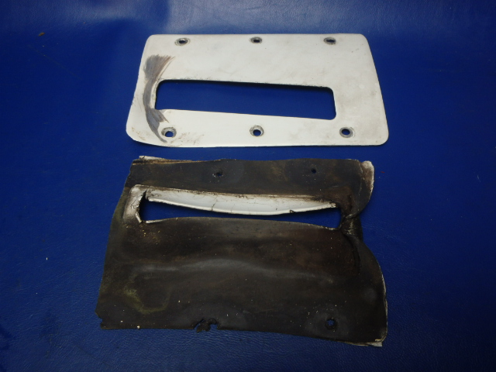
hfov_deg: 63.4
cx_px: 248
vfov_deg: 49.7
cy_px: 186
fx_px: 401
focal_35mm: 28
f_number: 3.9
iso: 200
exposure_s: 1/30
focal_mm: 5
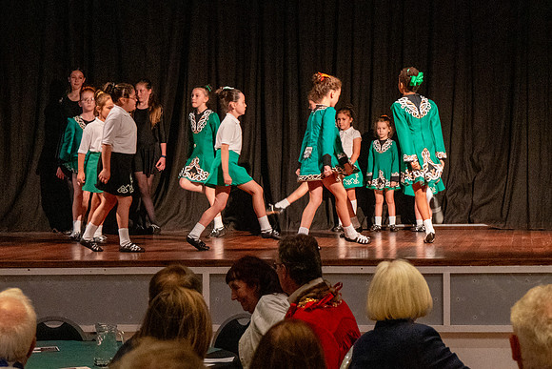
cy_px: 159
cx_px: 314
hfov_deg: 18.2
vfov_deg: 12.2
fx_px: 1725
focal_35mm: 112
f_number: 5.6
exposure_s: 1/125
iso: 12800
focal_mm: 64
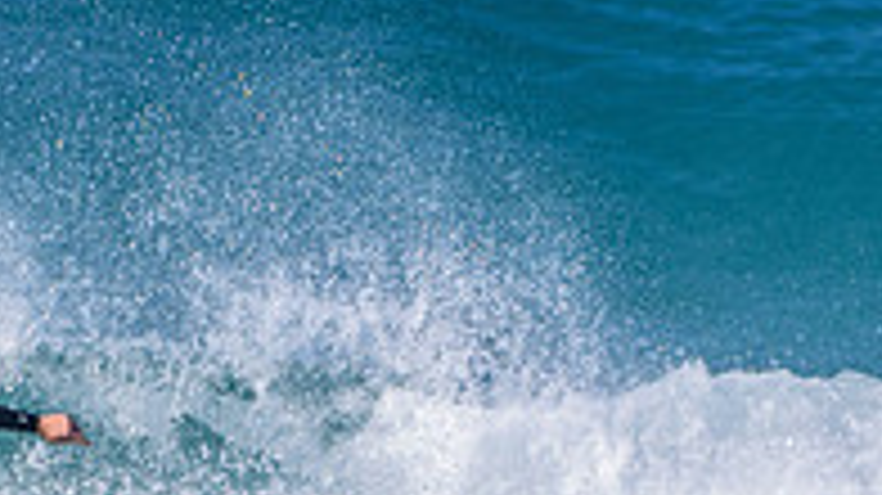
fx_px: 54275
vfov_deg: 0.5
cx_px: -144
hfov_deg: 0.9
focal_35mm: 2322
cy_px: 722
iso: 280
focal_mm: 500
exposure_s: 1/2000
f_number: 5.6
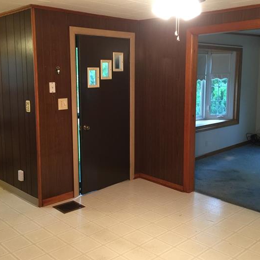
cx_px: 113
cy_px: 125
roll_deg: -1.0
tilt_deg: -7.9
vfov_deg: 42.8
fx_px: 331
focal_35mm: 39
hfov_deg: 42.7
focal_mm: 4.15
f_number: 2.2
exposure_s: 1/8
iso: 100
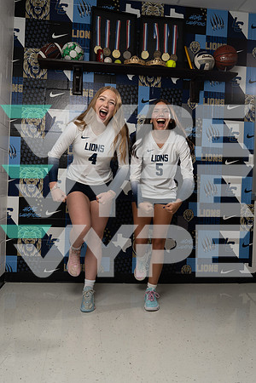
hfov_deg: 40.0
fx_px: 352
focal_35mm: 33
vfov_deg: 57.2
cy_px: 192
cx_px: 128
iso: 400
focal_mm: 33
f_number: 8
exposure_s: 1/250
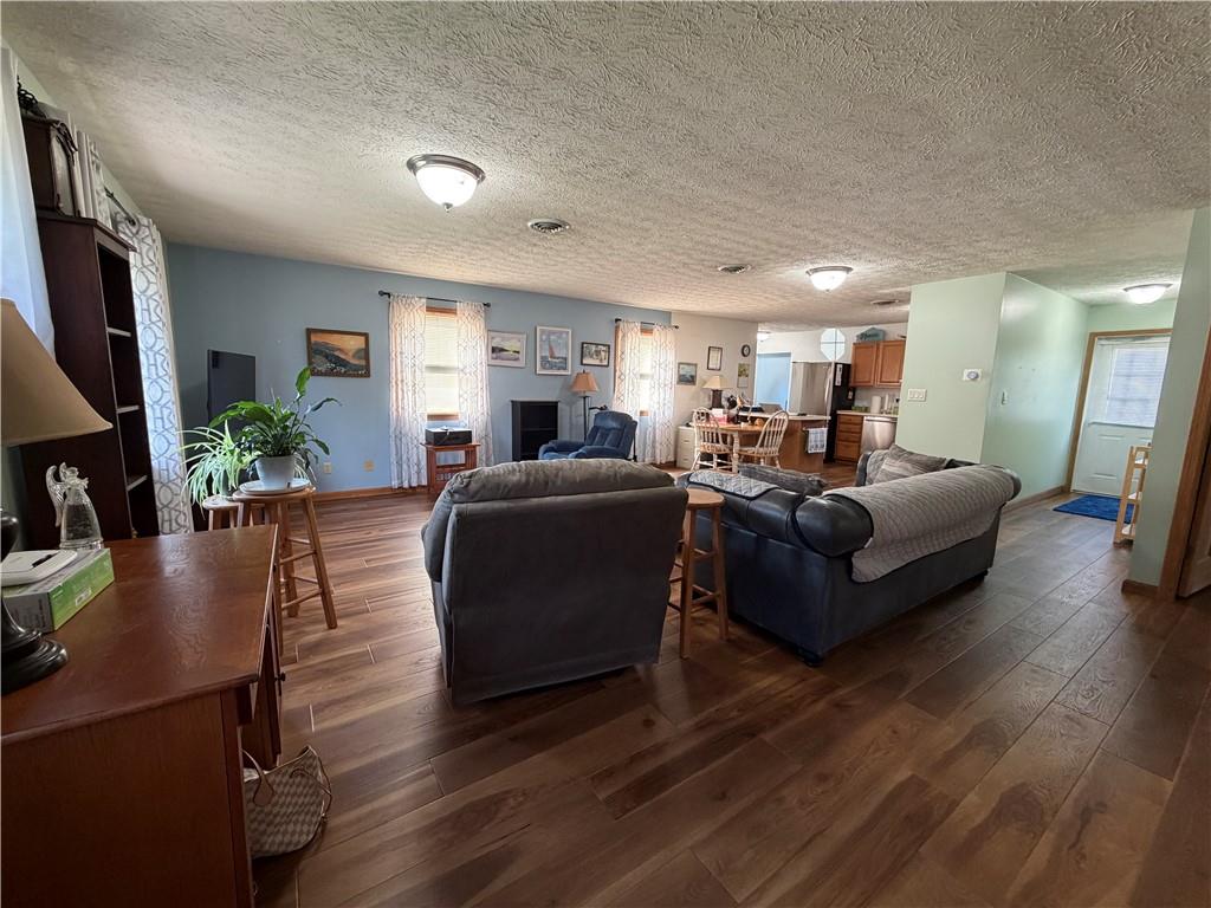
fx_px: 490
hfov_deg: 102.1
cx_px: 606
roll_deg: -1.5
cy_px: 454
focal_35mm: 14
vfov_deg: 85.7
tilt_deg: -8.6
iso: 250
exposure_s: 1/60
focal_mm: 2.22
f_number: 2.2
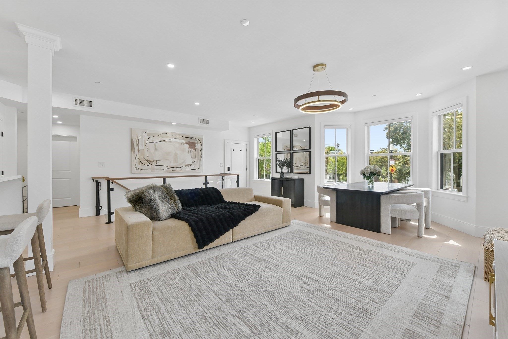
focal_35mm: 14
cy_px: 170
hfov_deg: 104.3
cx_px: 254
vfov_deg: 81.2
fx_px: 198
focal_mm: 14
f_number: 9
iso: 640
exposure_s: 1/80
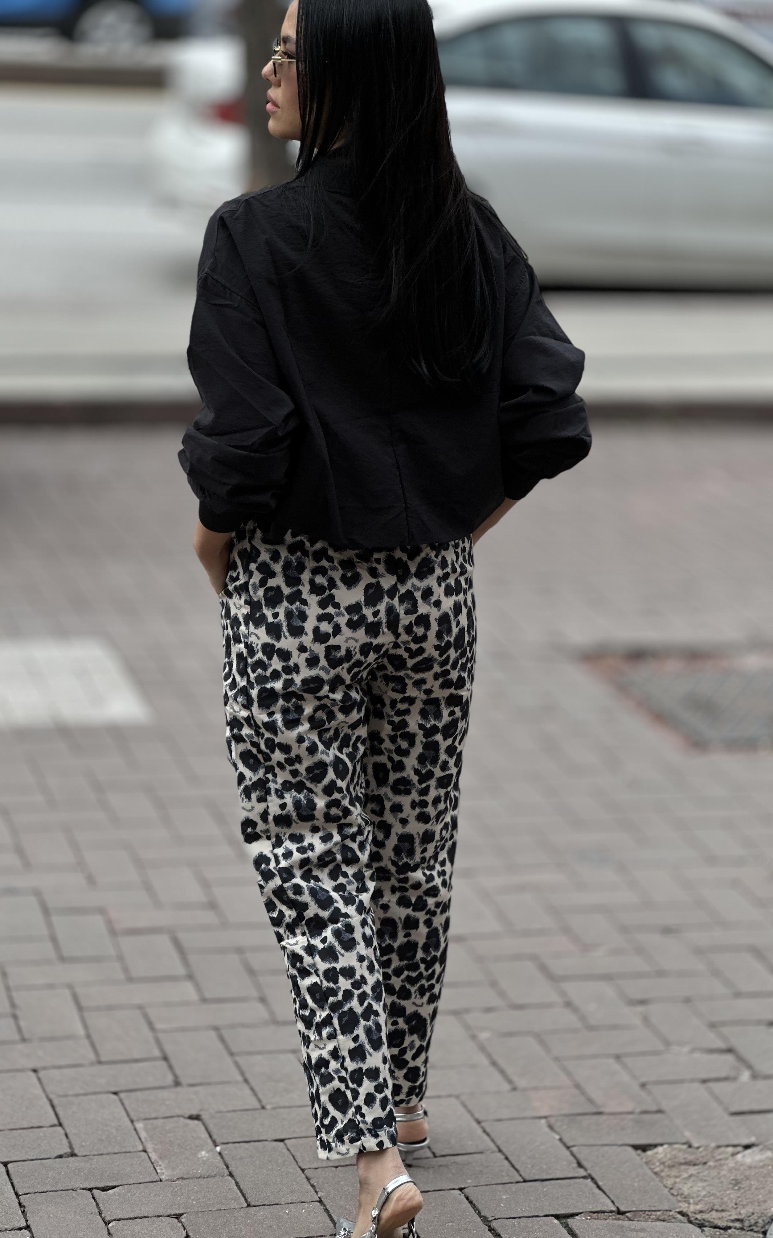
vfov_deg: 25.2
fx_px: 2764
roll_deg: +1.2
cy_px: 621
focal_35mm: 82
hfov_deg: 15.9
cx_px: 361
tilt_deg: -16.3
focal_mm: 9
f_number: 2.8
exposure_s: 1/438
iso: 32
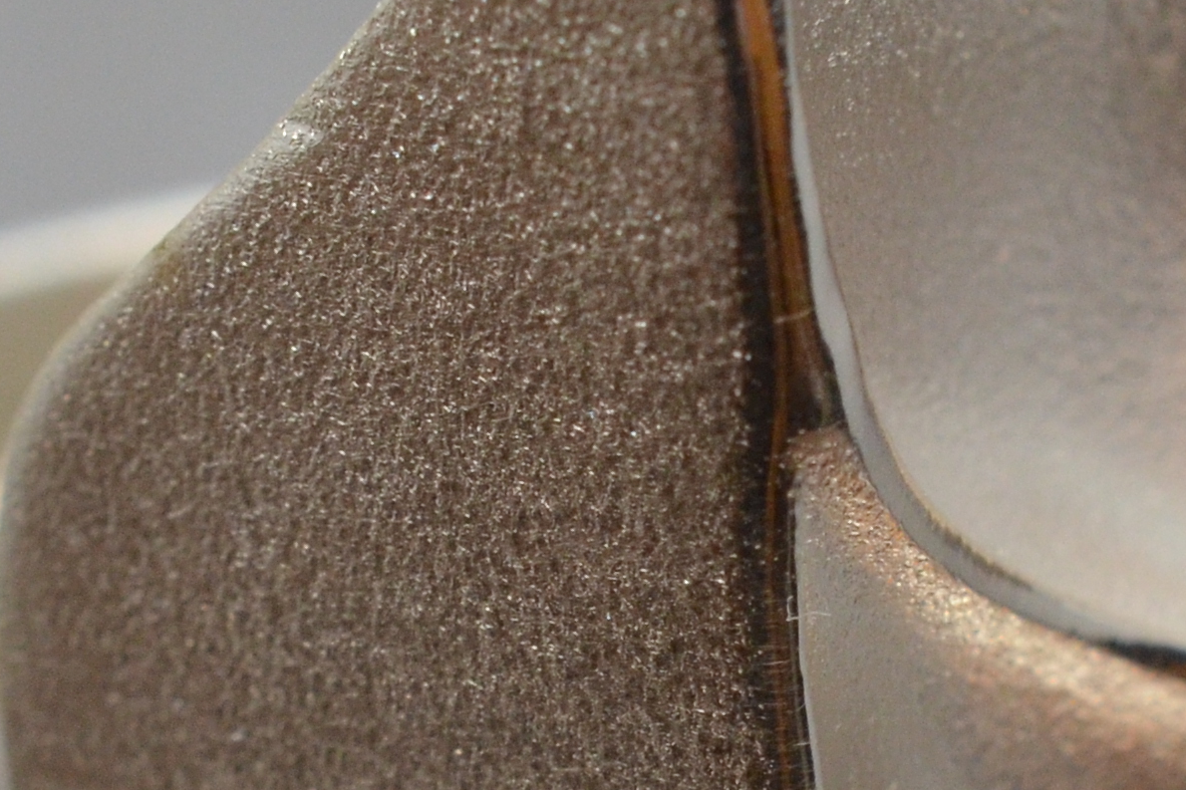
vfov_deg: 5.5
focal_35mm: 248
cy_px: 854
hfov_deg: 8.3
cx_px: 695
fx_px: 8169
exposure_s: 1/250
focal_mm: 40
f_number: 9
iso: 1000
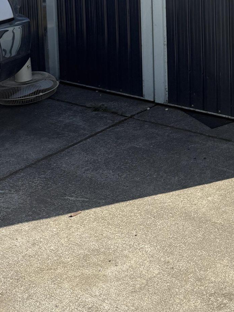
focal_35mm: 60
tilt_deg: -4.5
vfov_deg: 28.7
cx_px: 264
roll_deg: +0.9
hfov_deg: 22.8
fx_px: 541
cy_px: -44
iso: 80
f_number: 1.78
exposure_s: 1/3953
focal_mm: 6.76
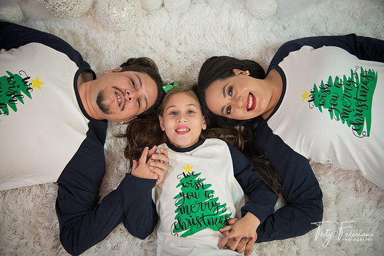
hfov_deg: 41.1
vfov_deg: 28.1
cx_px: 192
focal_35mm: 48
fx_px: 512
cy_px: 128
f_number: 4.5
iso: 1000
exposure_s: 1/100
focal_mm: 48
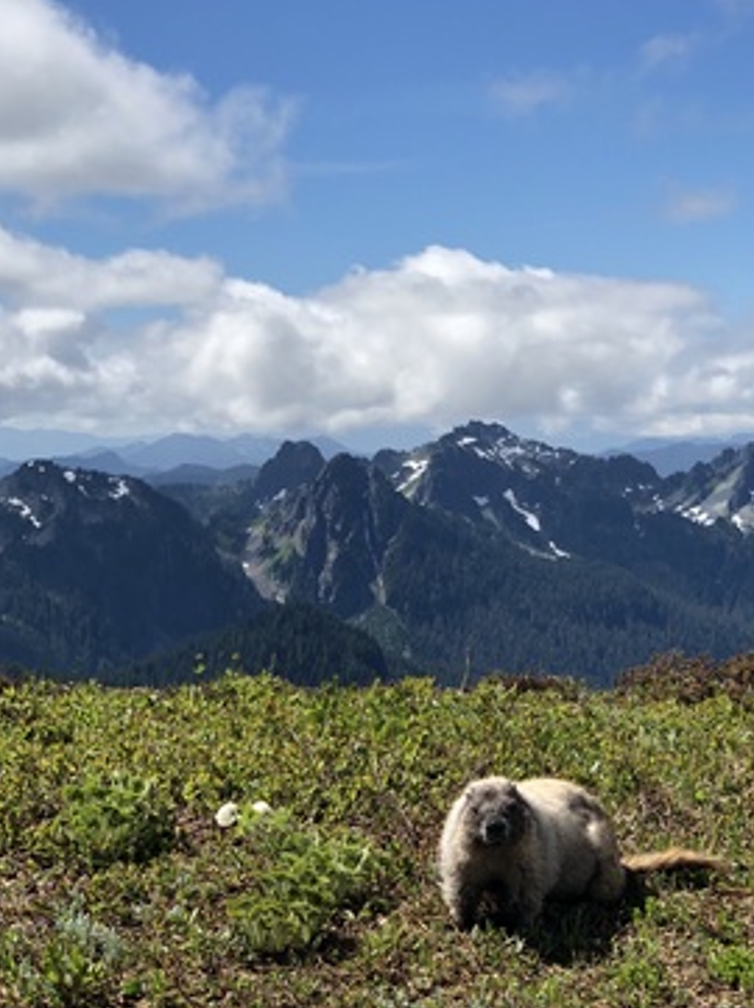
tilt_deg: -5.2
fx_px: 2182
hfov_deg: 19.6
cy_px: 575
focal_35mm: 75
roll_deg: +0.8
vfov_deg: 26.0
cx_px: 475
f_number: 2.4
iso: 16
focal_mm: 6
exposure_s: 1/1066
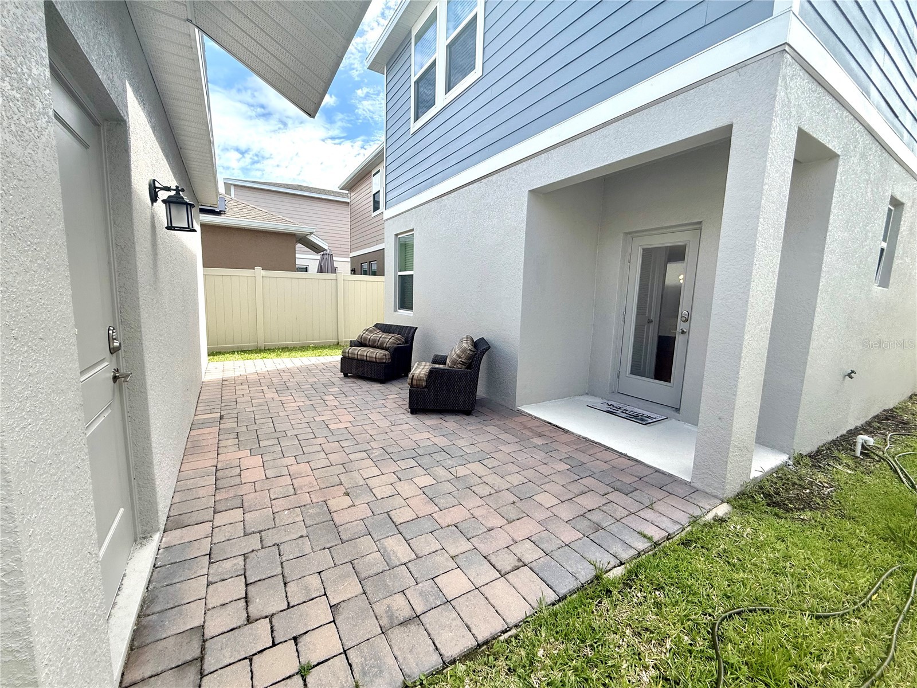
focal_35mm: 14
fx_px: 371
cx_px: 458
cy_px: 344
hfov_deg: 102.1
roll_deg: -2.3
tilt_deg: -7.3
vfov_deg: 85.7
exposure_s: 1/841
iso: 64
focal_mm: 2.22
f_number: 2.2
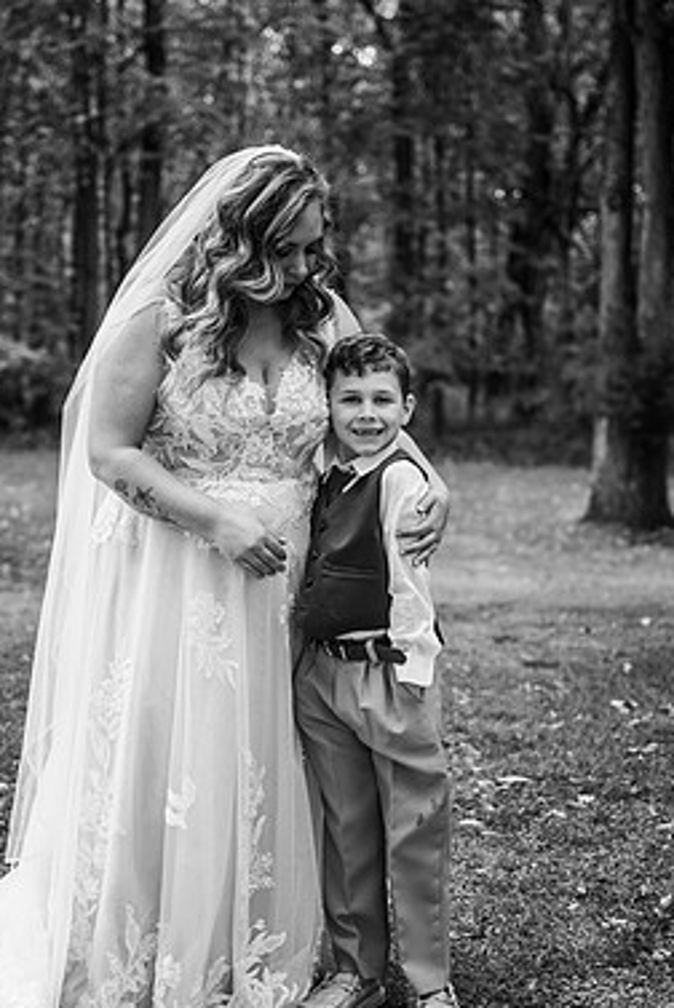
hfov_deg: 21.9
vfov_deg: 32.4
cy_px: 511
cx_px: 318
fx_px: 1738
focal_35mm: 62
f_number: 2.8
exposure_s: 1/400
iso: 200
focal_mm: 52
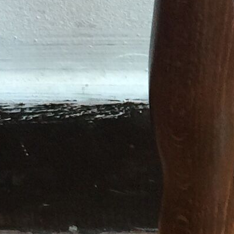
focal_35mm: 209
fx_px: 1598
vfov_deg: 8.4
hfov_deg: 8.3
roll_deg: +1.6
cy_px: 77
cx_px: 202
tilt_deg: -32.9
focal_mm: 4.15
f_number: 2.2
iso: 50
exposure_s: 1/17
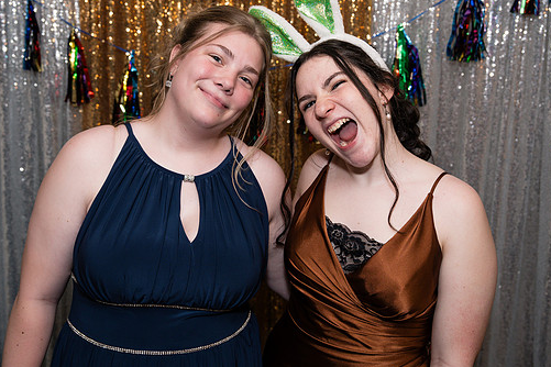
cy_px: 162
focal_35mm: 44
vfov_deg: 30.5
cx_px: 268
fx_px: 673
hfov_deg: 44.5
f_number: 4
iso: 400
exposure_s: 1/250
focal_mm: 38
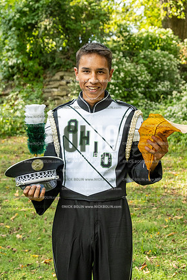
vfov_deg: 33.9
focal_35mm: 59
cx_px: 91
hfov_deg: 23.0
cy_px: 144
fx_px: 459
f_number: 5.6
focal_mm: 56
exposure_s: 1/640
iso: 1000
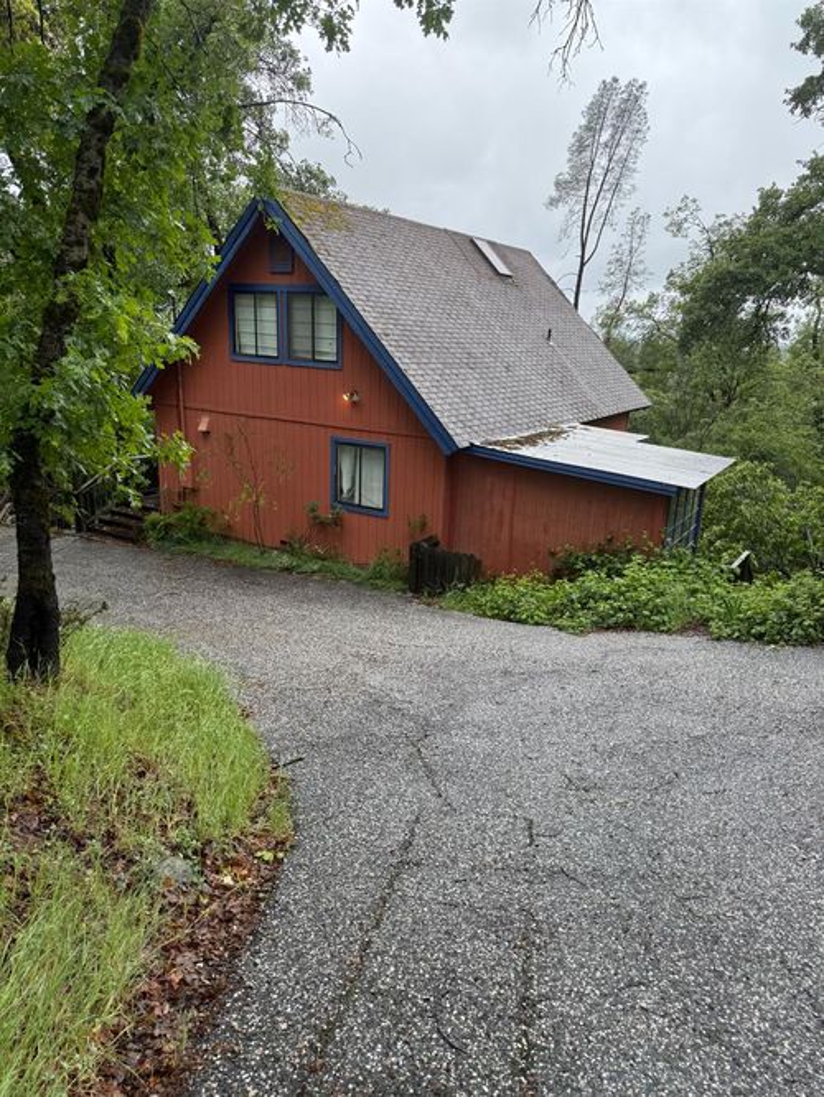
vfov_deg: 71.6
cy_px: 548
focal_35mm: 24
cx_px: 412
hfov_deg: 56.8
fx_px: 761
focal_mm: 6.76
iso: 80
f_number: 1.78
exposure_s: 1/671
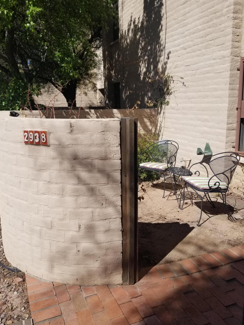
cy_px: 153
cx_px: 121
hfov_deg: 49.7
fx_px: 263
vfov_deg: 63.4
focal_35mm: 28
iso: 50
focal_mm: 4.3
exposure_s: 1/3576
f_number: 1.7
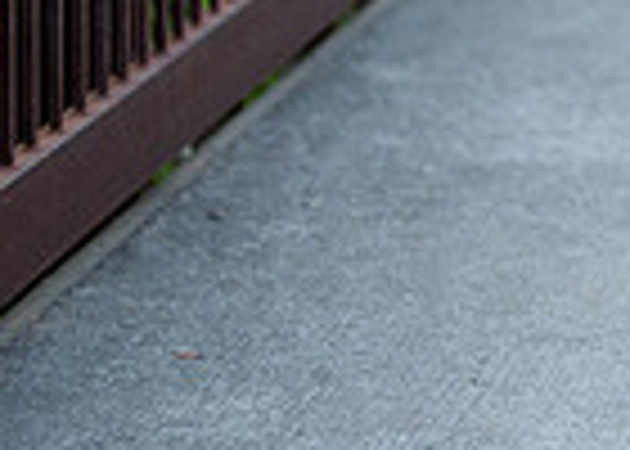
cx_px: 1270
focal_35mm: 246
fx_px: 4402
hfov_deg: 7.8
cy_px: -365
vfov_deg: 5.7
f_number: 1.2
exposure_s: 1/500
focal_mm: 50
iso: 125
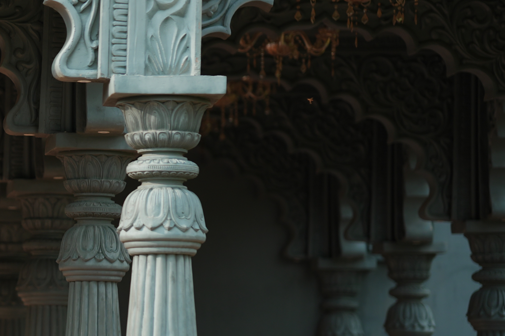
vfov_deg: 5.2
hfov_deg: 7.7
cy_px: 193
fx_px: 3689
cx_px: -250
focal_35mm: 263
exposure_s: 1/1600
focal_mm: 85
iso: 50
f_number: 2
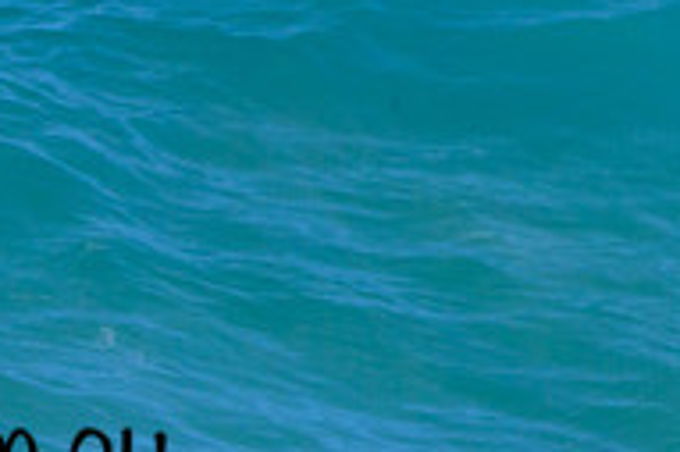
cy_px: 487
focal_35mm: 3353
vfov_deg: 0.4
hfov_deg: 0.6
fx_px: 63279
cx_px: -257
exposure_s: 1/2000
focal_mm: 1000
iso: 1250
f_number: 11
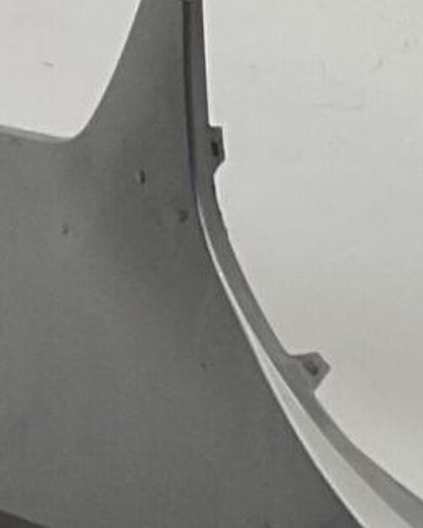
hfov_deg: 6.1
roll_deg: -0.1
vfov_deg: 8.7
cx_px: 1531
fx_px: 3490
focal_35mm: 223
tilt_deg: -6.4
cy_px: 213
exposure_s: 1/120
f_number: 1.8
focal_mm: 3
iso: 20
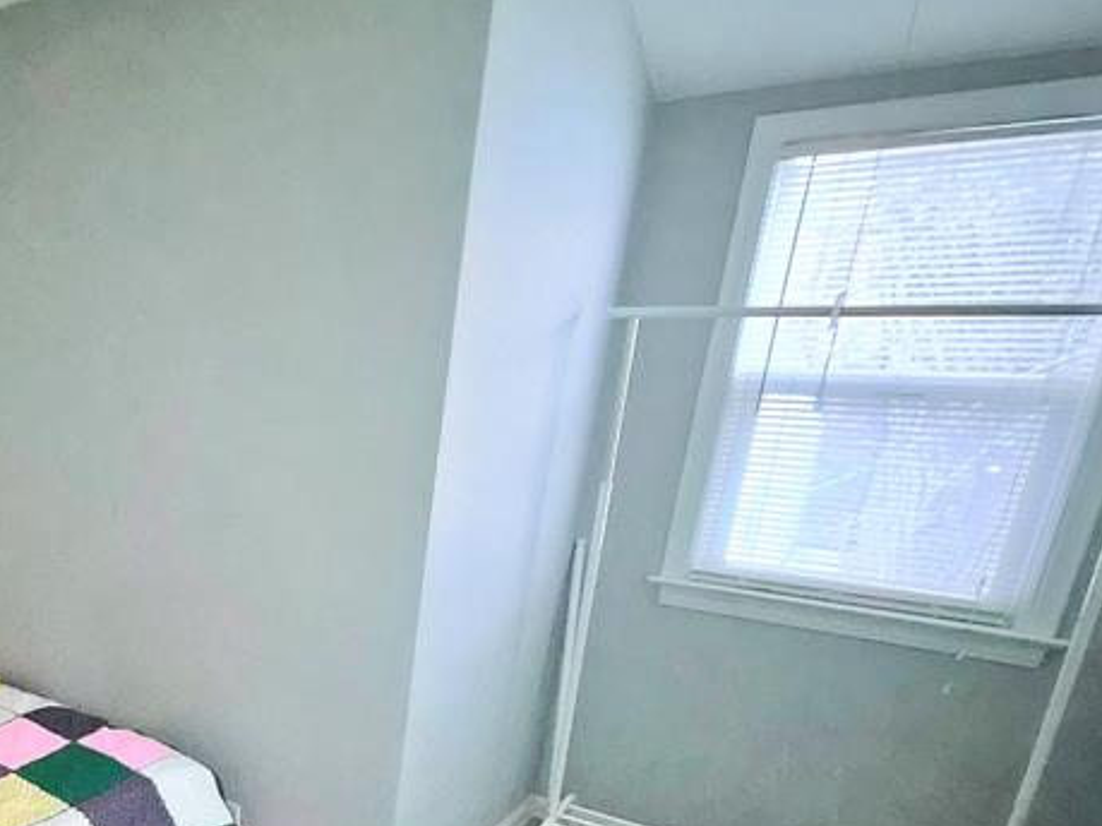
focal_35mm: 29
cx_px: 70
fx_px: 923
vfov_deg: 45.7
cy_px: 665
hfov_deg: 52.5
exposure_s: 1/24
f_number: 2.2
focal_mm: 1.7
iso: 1600
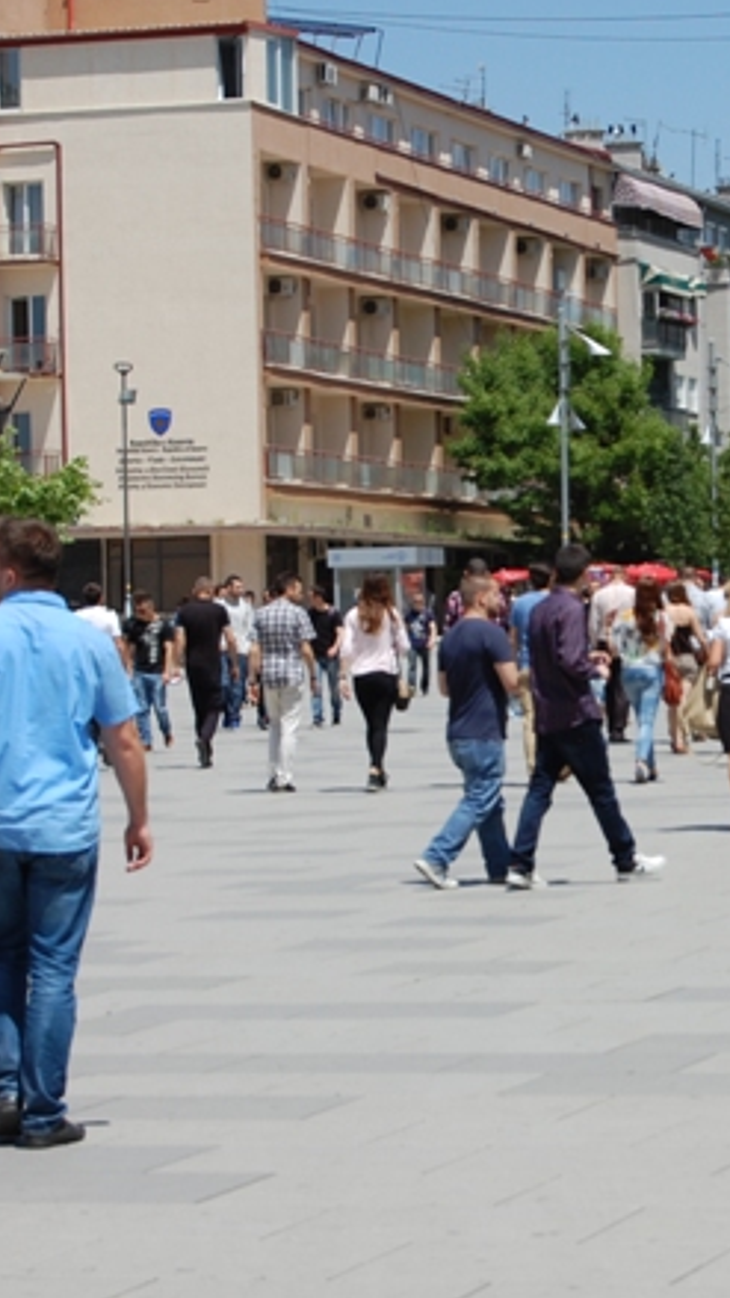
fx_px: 4500
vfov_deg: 16.4
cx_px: 619
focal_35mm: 131
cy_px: 648
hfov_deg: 9.2
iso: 200
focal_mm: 55
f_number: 10
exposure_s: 1/400
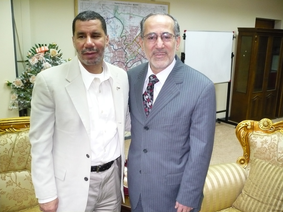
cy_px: 106
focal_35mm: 35
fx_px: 286
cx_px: 142
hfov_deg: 52.6
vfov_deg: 40.7
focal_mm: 5.8
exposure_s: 1/30
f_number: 2.8
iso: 250
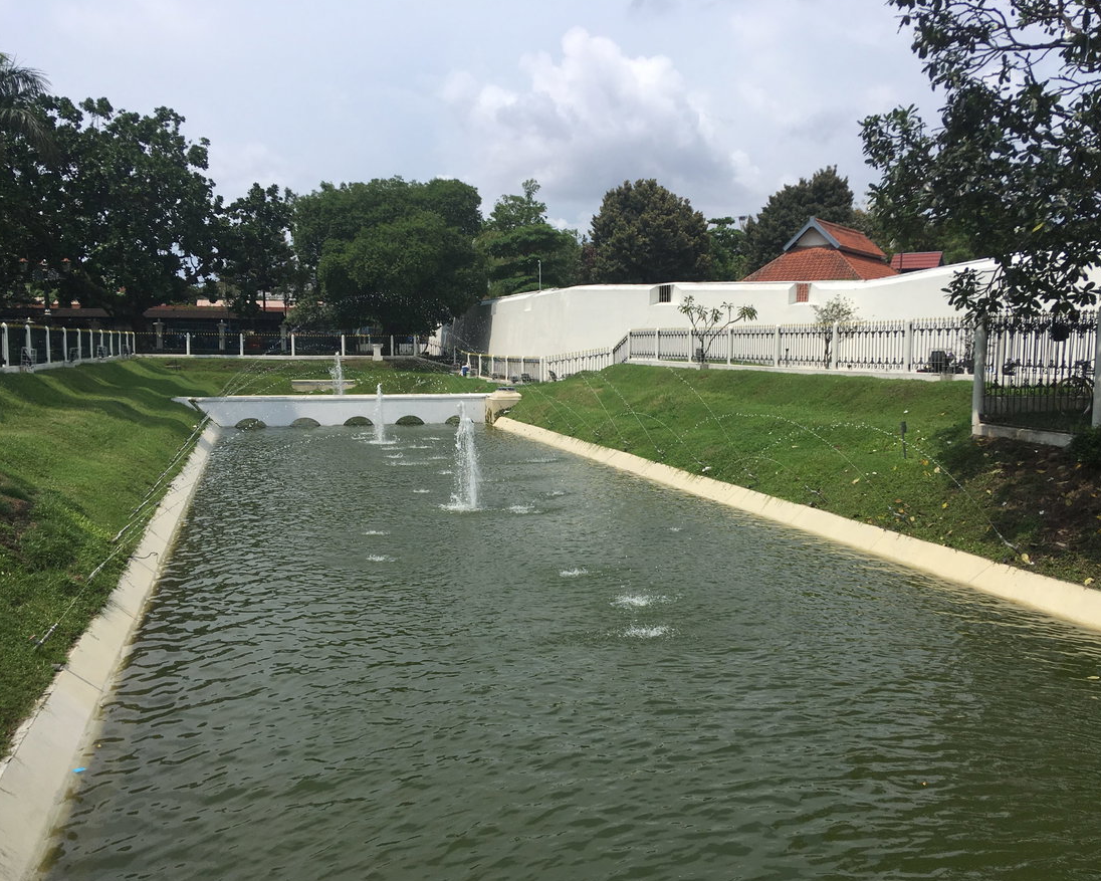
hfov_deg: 57.2
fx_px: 1010
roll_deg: -0.9
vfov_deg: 47.1
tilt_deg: -5.3
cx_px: 575
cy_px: 445
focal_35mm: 31
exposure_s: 1/3205
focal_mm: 4.15
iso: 25
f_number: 2.2
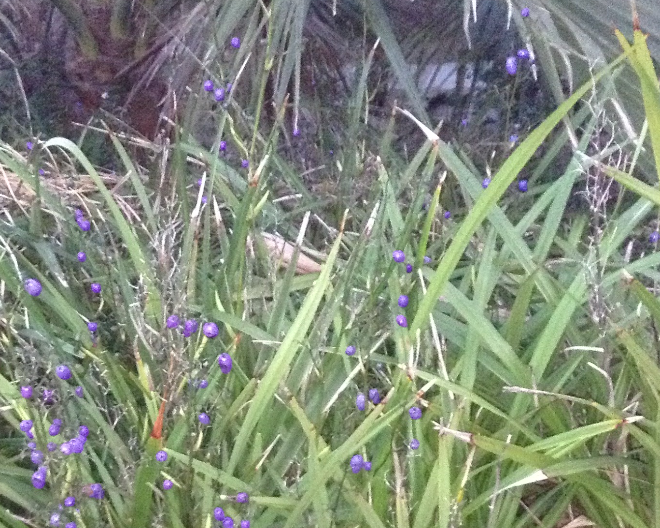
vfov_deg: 24.6
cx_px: 228
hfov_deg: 30.8
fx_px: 1191
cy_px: 422
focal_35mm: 61
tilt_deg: -37.9
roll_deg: +2.2
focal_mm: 3.3
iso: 500
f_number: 2.4
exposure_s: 1/17
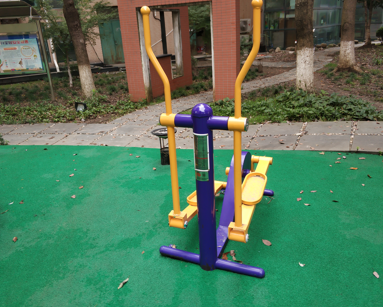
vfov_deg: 50.0
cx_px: 201
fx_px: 329
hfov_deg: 60.4
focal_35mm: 29
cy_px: 150
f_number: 1.8
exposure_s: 1/100
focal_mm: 3.82
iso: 112
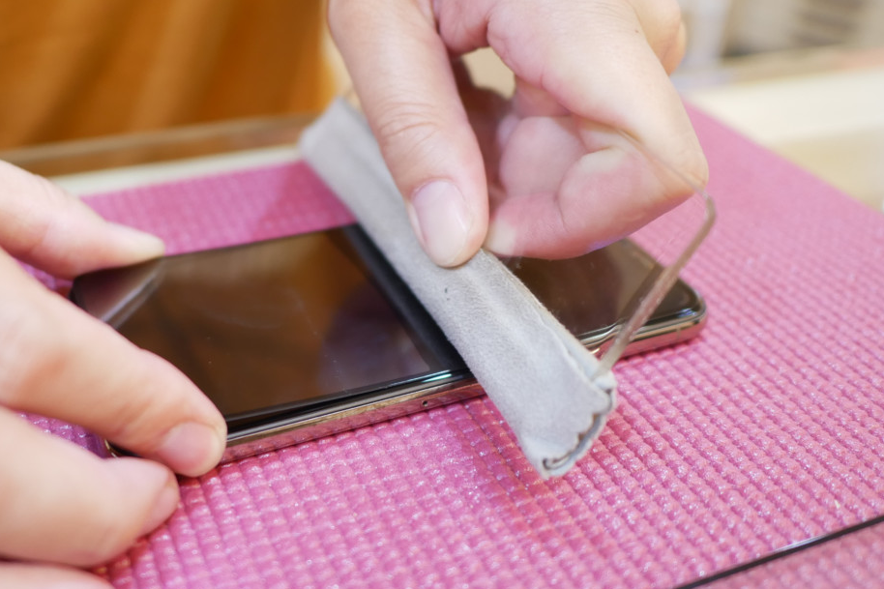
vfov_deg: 32.6
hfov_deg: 47.1
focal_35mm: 41
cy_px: 257
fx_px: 1007
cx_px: 346
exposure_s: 1/60
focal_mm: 15
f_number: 1.7
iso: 640
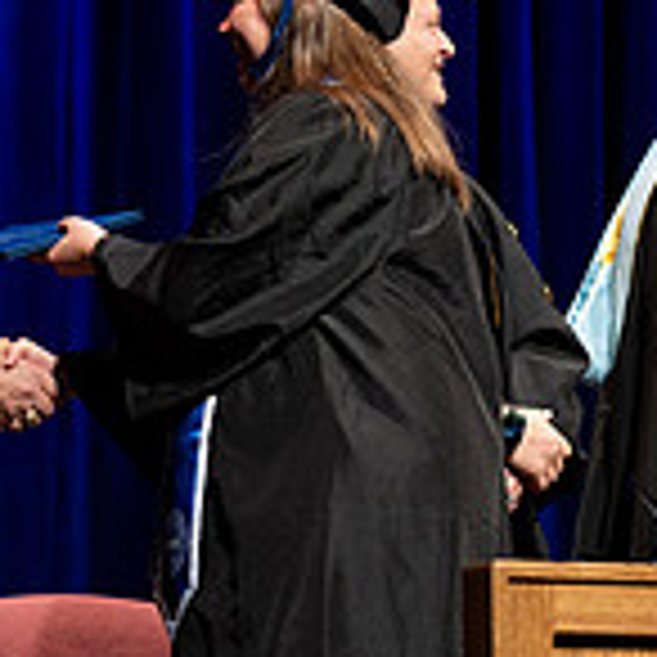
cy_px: 511
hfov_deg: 7.4
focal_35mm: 236
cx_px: 18
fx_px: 5068
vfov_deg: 7.4
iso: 640
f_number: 2.8
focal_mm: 70
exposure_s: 1/250
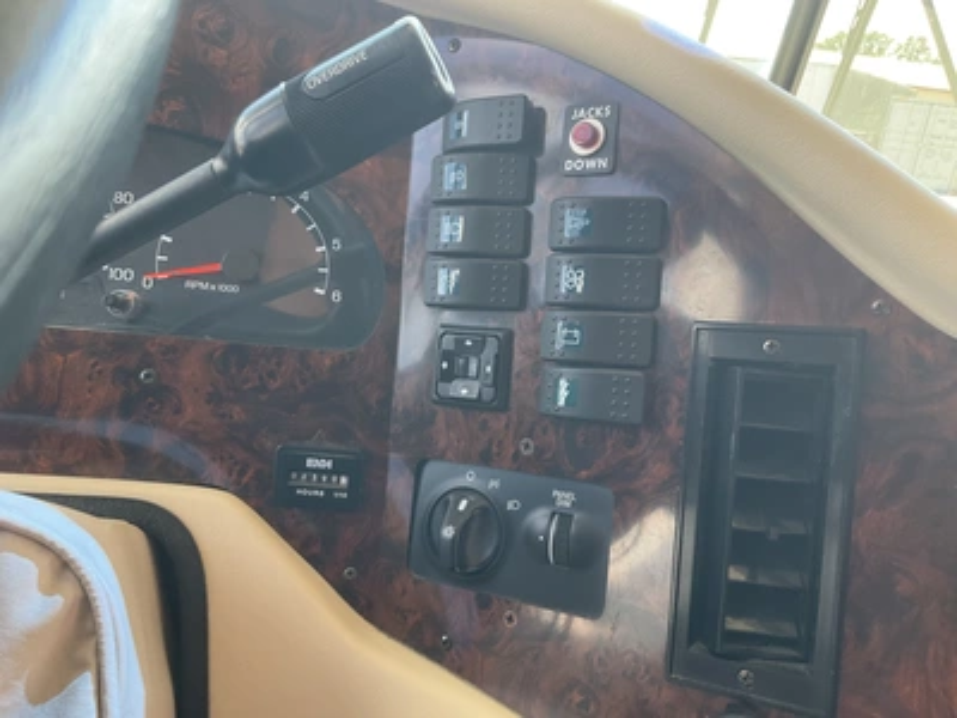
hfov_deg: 61.7
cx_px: 478
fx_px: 802
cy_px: 359
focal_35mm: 29
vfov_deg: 48.2
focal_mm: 3
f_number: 1.8
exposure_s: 1/122
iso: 40
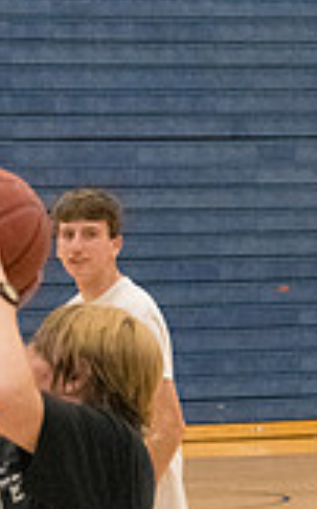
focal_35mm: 255
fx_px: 3531
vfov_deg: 8.2
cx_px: 55
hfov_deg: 5.1
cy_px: 584
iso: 10000
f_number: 5.6
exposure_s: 1/400
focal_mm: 60
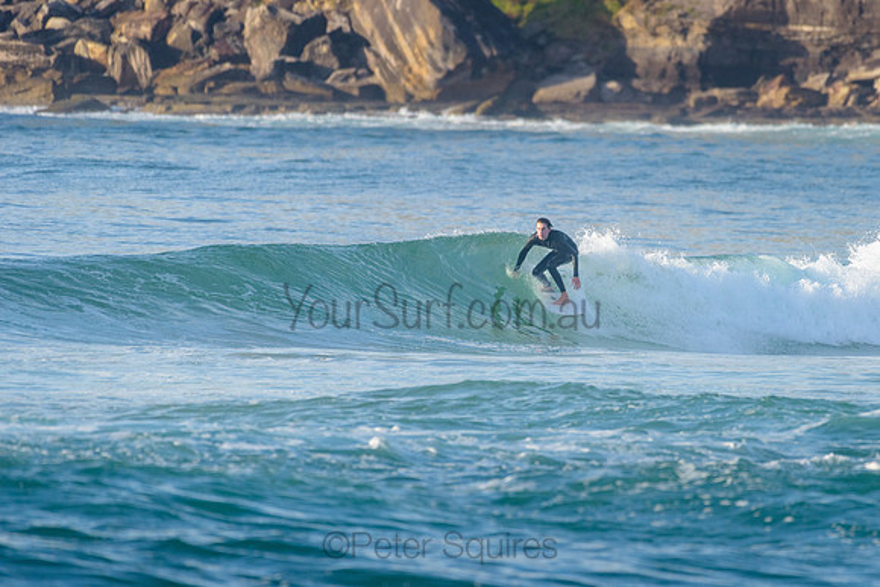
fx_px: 14991
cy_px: 236
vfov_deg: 2.2
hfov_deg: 3.4
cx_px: 535
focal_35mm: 613
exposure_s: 1/2000
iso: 560
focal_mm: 500
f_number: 5.6
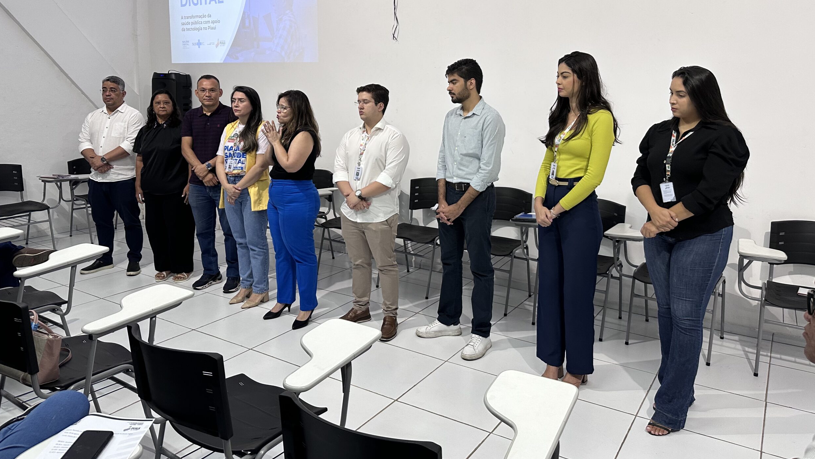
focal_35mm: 27
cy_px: 151
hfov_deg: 69.9
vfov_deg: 42.3
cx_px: 412
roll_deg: -0.9
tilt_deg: -5.7
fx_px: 584
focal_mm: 6.86
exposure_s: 1/60
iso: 160
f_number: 1.78
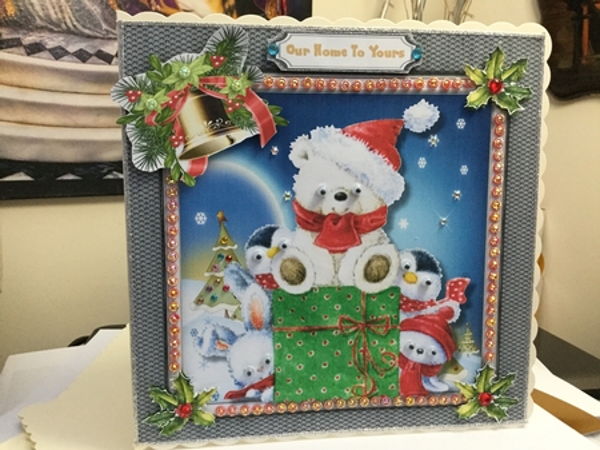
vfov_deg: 45.4
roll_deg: -1.0
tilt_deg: -8.1
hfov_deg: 58.4
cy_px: 225
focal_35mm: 31
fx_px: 537
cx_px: 300
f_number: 2.4
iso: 200
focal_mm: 3.3
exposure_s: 1/25
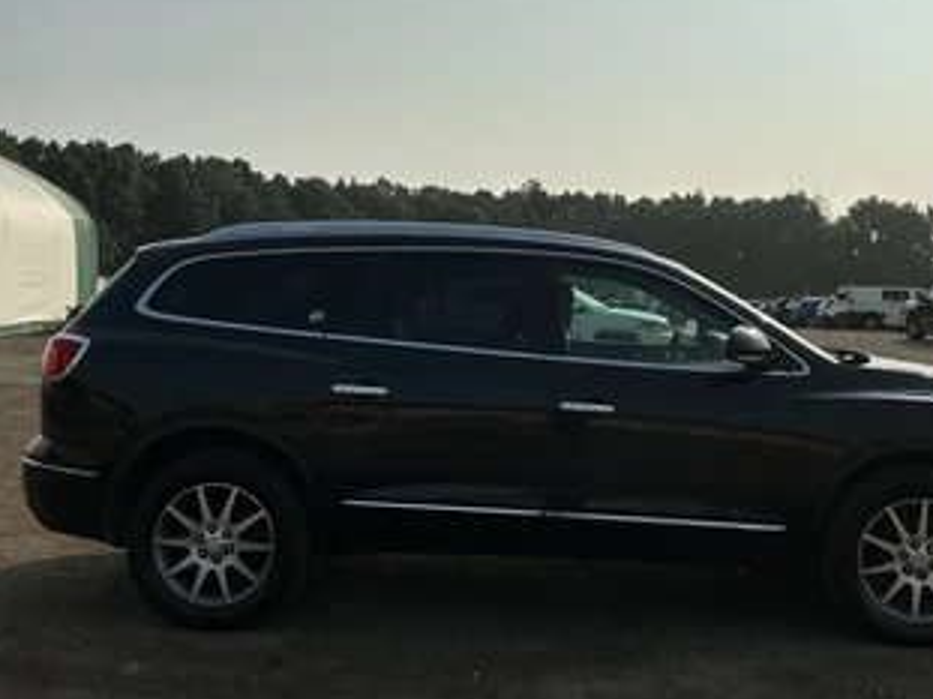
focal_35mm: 36
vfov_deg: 39.5
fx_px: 970
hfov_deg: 51.0
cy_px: 285
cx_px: 570
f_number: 1.8
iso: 25
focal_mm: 3
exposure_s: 1/5814
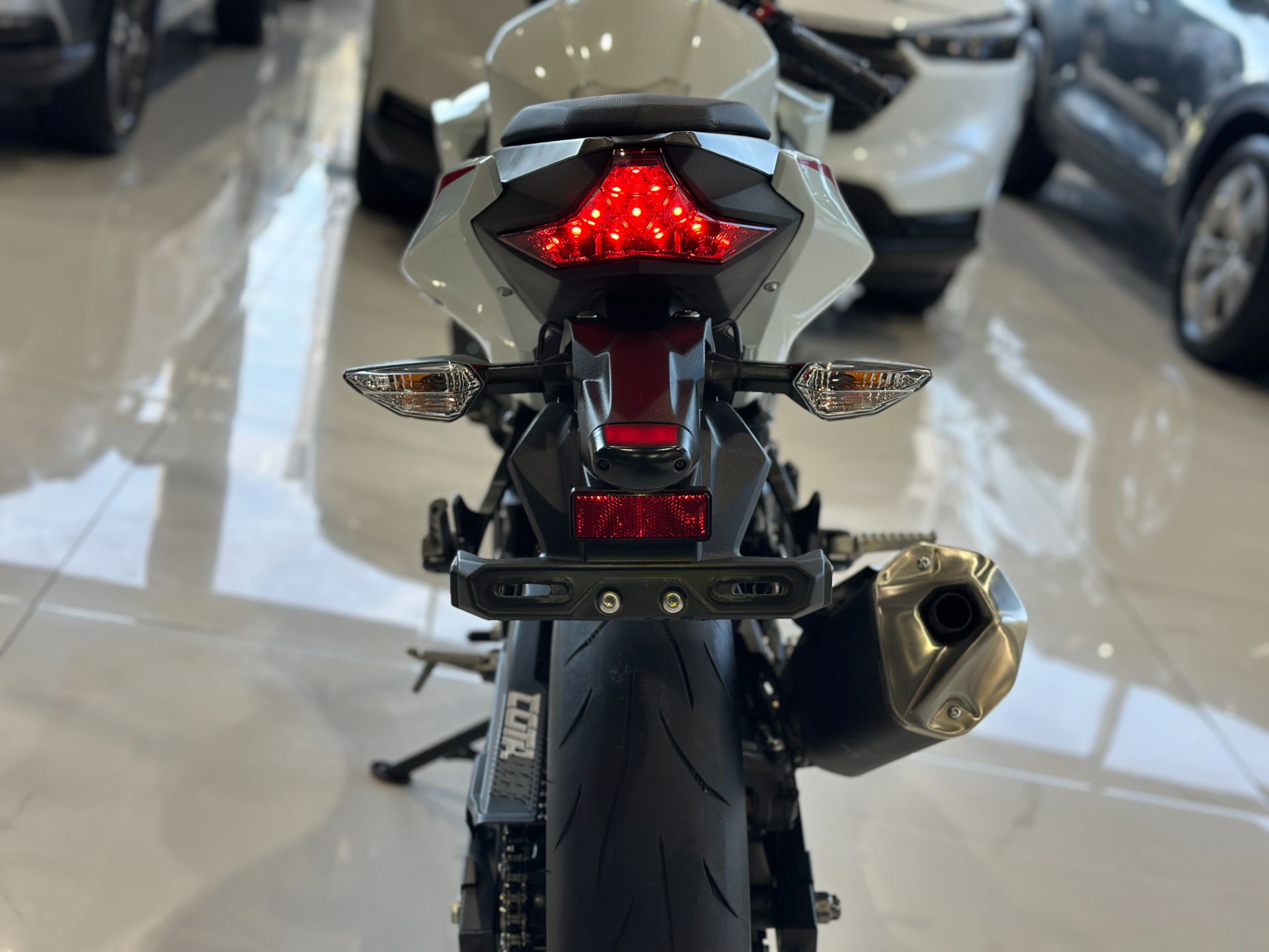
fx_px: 1760
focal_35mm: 48
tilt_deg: -19.0
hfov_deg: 39.7
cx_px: 634
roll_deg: -12.0
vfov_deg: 30.3
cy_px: 476
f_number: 1.78
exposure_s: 1/230
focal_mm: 6.86
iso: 100
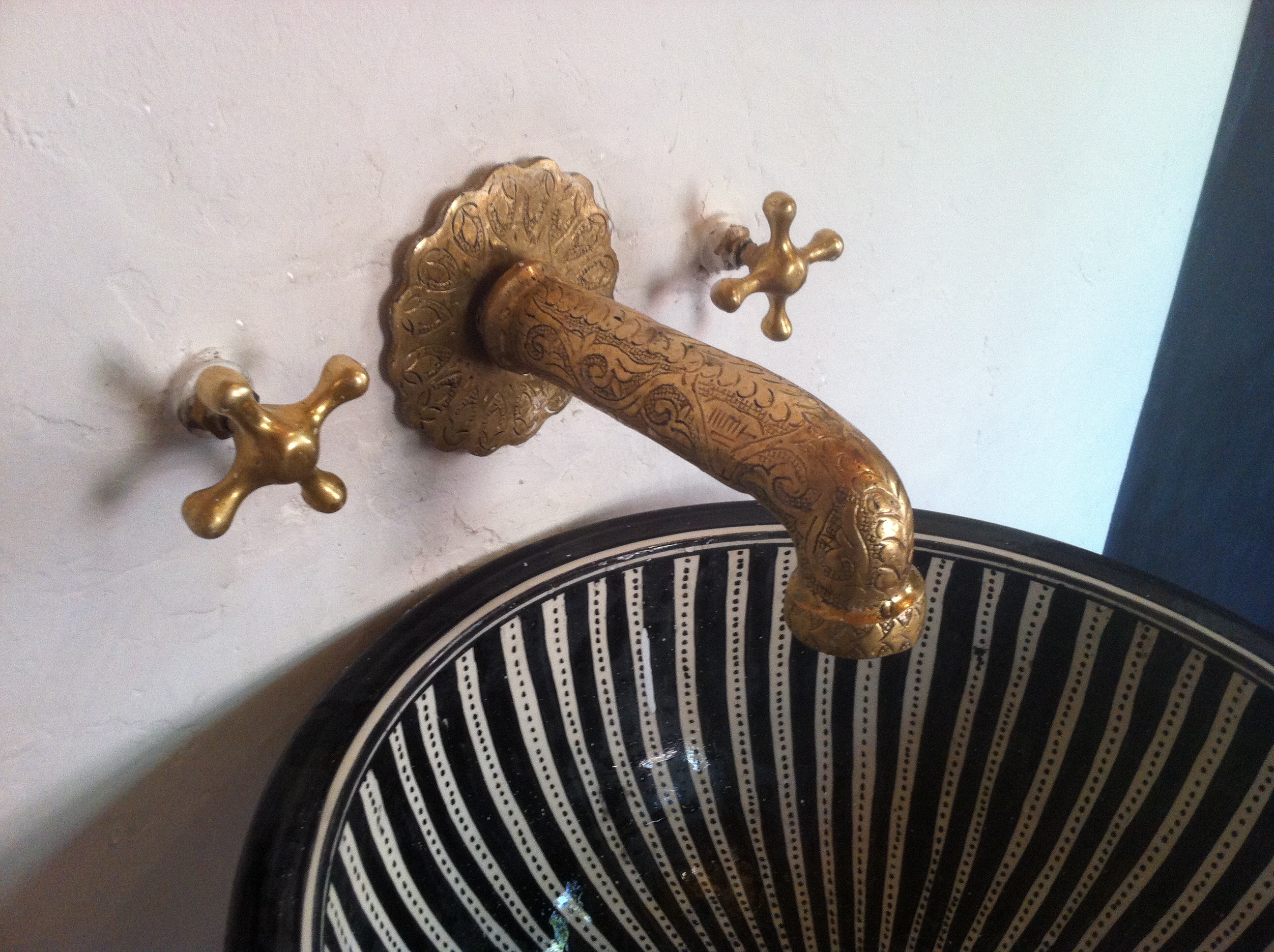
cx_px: 637
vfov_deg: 40.6
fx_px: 1286
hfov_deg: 52.7
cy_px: 476
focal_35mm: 35
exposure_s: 1/17
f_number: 2.8
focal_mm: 3.85
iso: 160
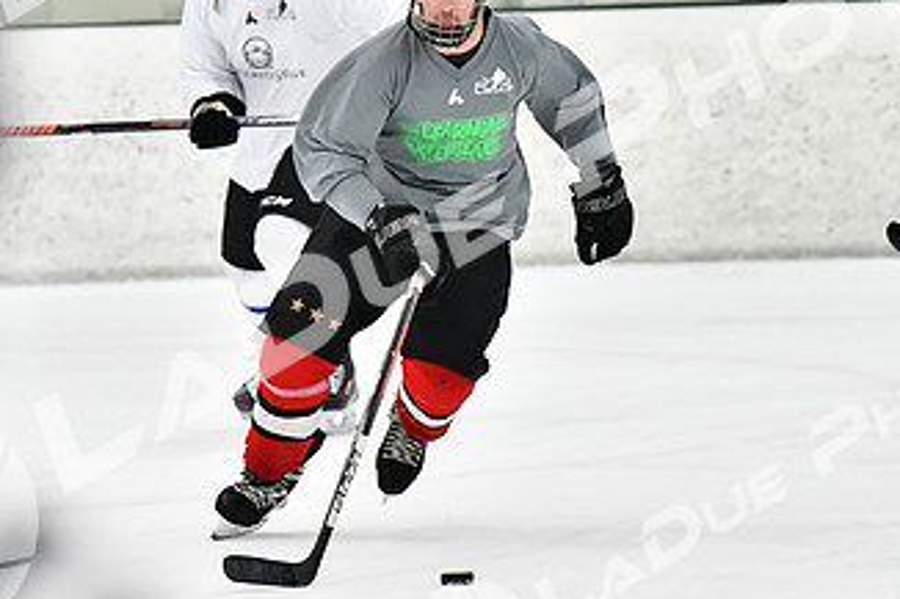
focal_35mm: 334
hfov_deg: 6.2
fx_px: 8343
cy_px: 239
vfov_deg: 4.1
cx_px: 403
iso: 6400
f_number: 2.8
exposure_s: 1/1600
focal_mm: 125
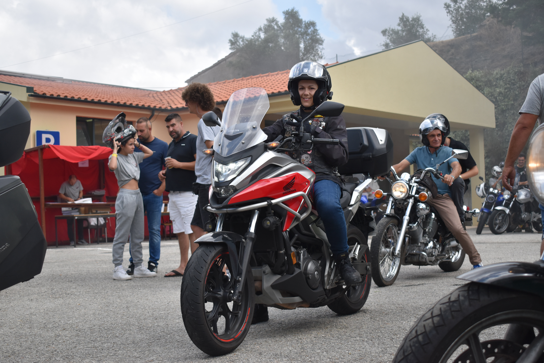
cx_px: 272
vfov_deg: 25.8
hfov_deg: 37.9
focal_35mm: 52
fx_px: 793
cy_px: 182
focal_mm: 35
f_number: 5
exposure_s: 1/1250
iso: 400
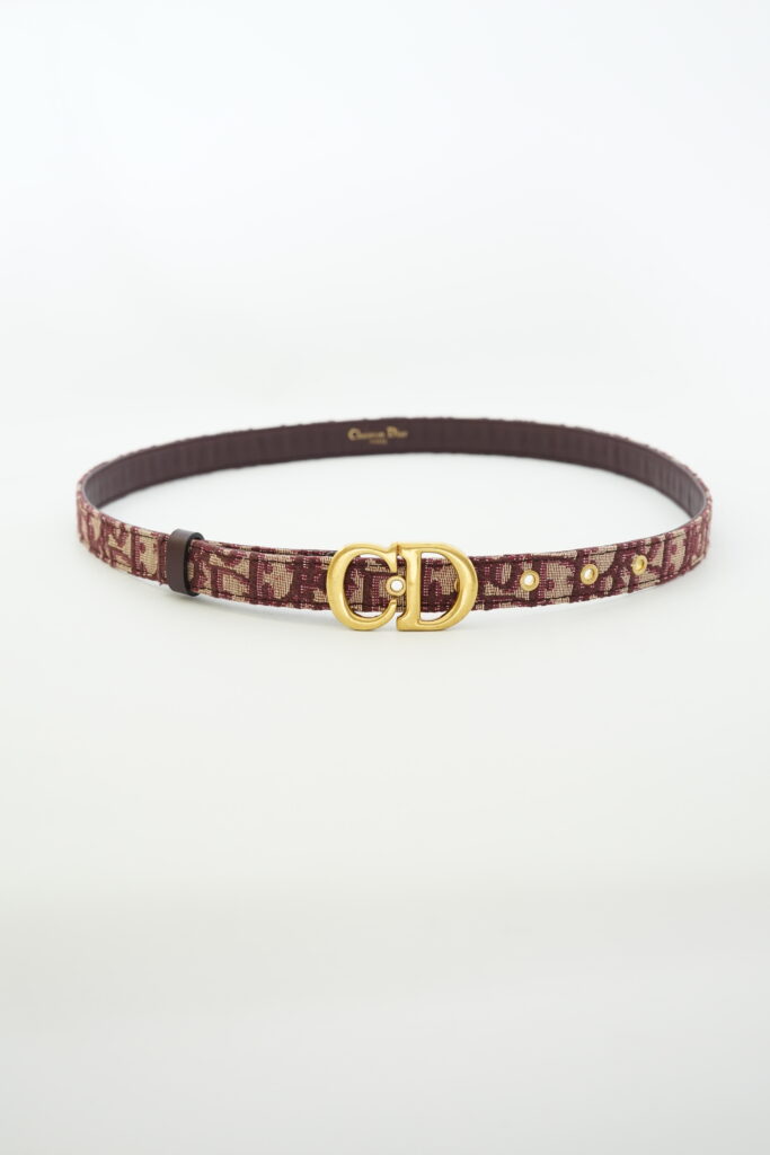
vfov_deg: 39.6
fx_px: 1603
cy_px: 578
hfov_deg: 27.0
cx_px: 385
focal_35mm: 50
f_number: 6.3
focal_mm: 50
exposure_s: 1/15
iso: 640
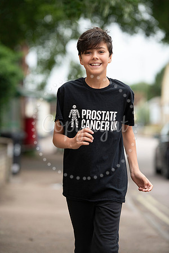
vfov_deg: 15.2
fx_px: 951
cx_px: 84
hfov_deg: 10.2
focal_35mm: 135
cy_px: 126
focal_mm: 135
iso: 800
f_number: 3.2
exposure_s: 1/1600
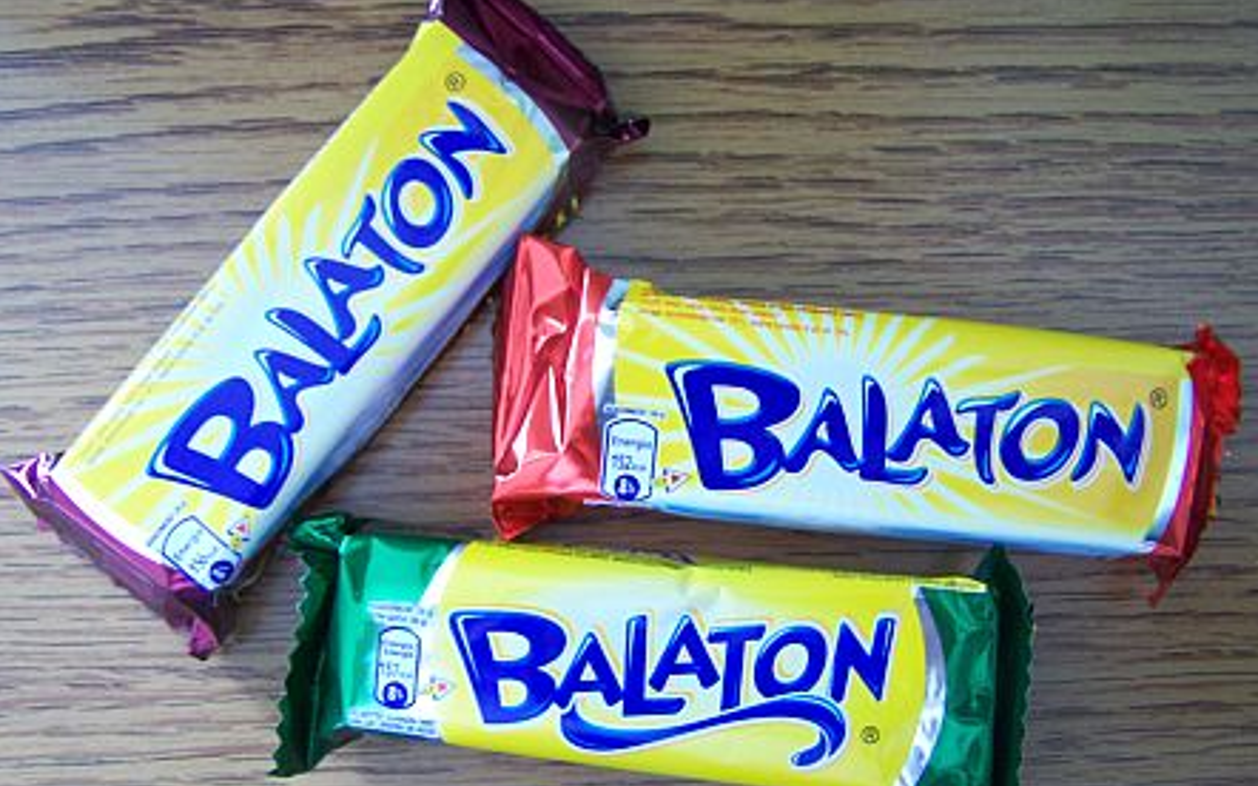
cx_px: 632
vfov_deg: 31.2
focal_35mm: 41
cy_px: 407
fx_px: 1405
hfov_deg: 48.2
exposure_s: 1/6
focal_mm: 6.3
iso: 160
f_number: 2.8
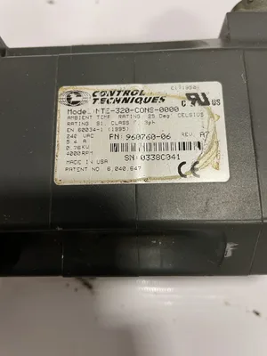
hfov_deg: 53.1
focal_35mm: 26
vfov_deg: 67.3
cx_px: 134
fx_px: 267
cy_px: 178
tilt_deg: -77.5
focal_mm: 4.2
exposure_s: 1/60
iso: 125
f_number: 1.6
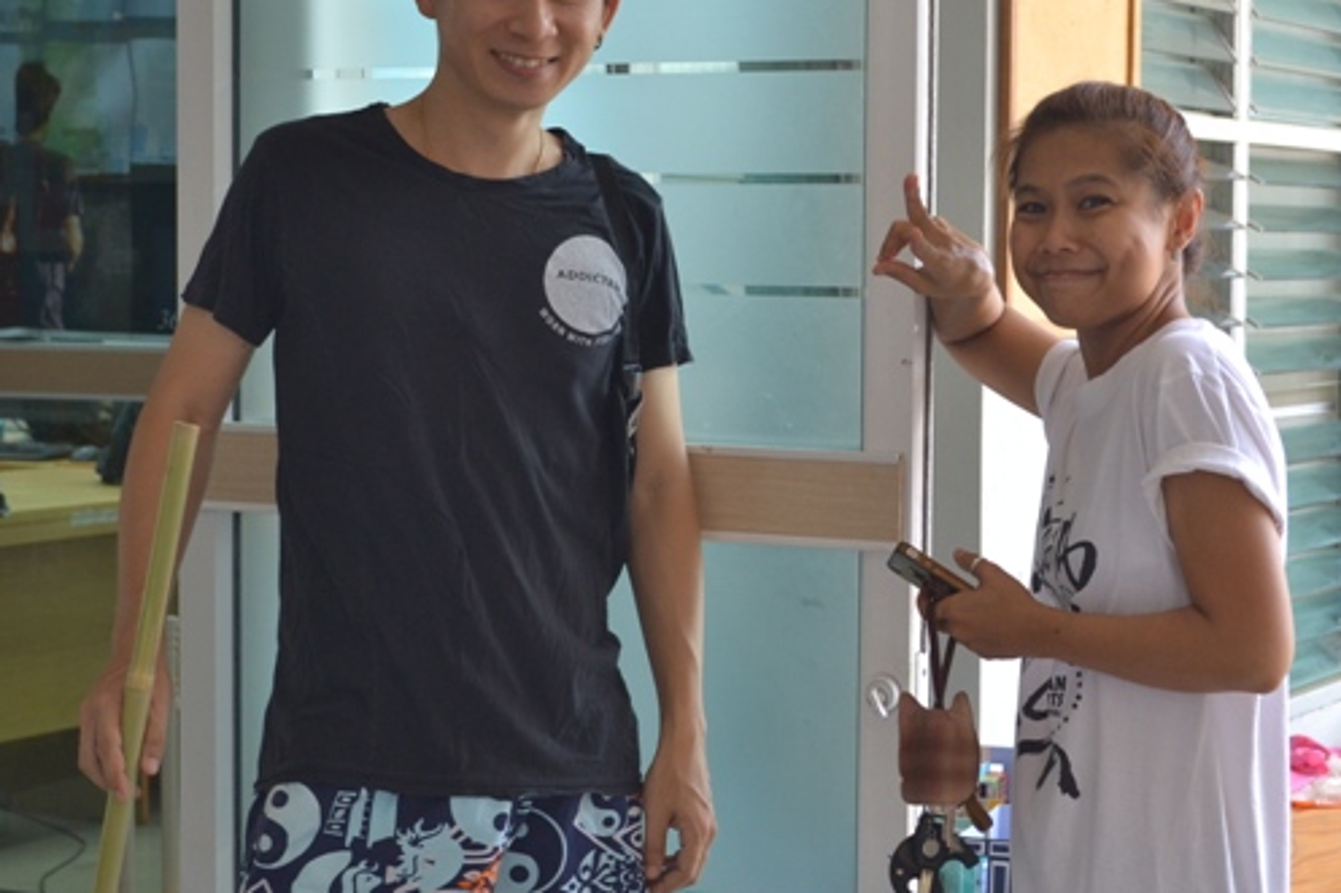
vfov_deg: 15.9
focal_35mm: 86
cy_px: 472
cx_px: 772
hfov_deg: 23.6
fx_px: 3202
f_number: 5
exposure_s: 1/80
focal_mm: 38
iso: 400
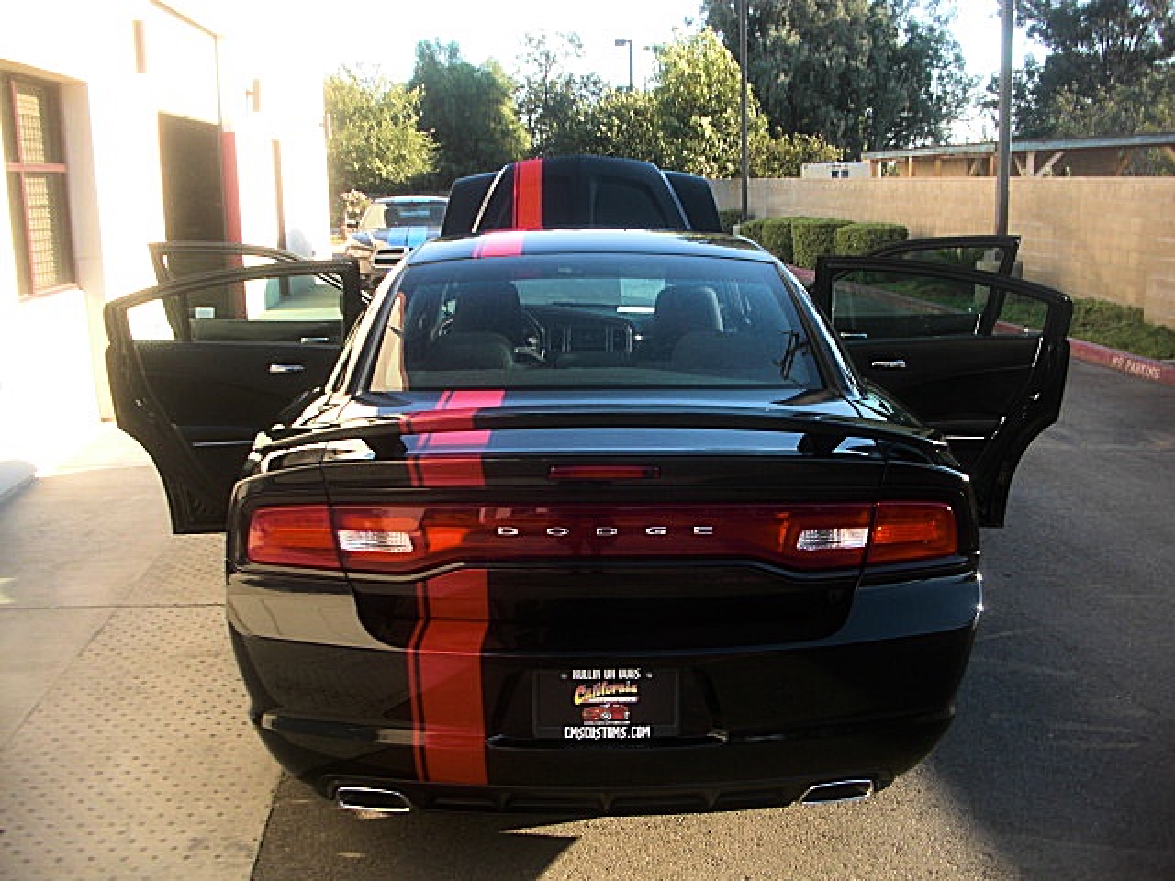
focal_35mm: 36
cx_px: 588
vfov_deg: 39.7
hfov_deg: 51.4
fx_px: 1222
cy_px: 440
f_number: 2.8
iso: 50
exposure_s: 1/160
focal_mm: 6.3
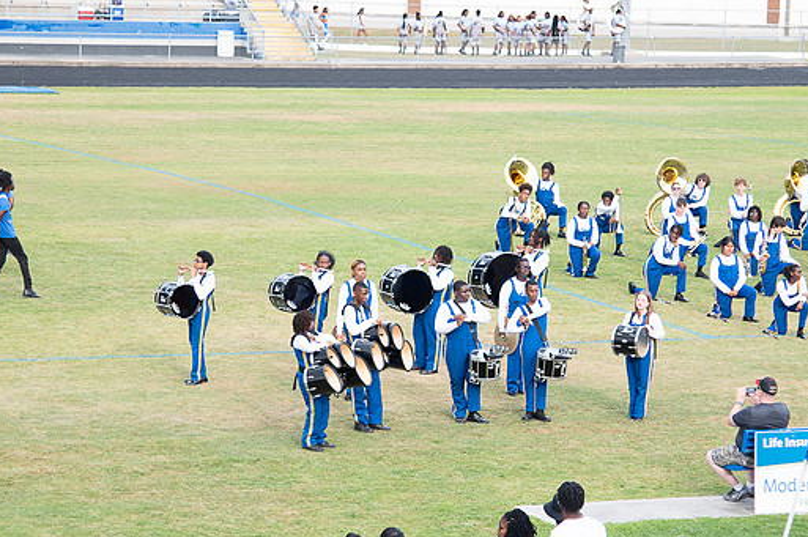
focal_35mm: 152
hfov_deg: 13.5
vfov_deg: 9.0
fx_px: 3408
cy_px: 377
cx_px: 412
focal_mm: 78
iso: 100
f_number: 4
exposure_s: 1/200
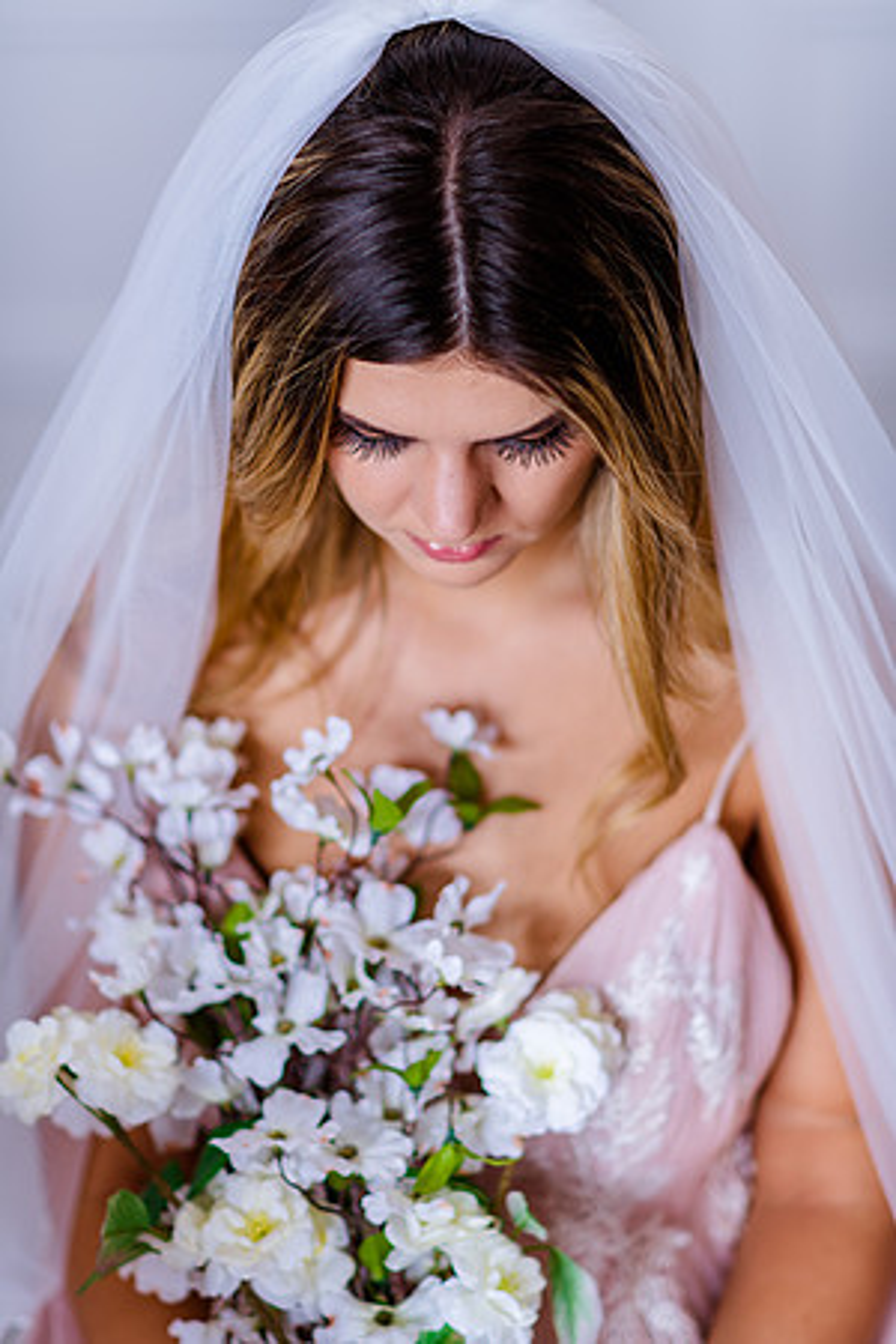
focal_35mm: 105
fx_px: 3920
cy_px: 672
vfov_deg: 19.5
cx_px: 448
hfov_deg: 13.0
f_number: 2
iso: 100
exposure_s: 1/200
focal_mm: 105
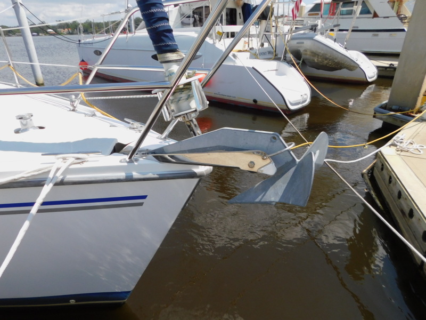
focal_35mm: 23
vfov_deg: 58.9
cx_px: 213
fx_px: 283
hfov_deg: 73.9
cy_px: 160
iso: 125
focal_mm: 4
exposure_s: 1/400
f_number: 6
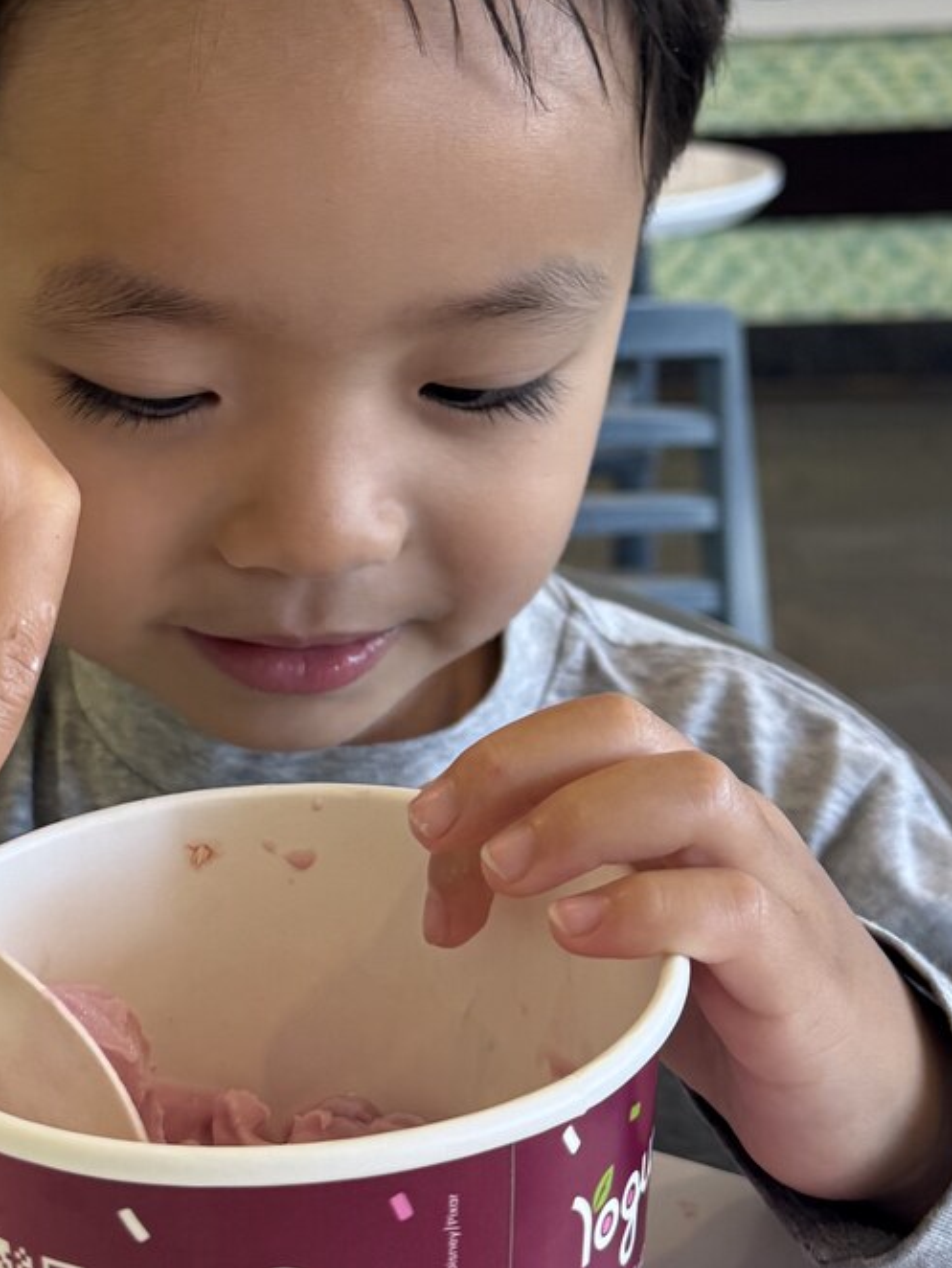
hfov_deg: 25.1
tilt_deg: -11.2
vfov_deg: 32.8
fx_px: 2125
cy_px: 379
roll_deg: +1.4
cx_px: 310
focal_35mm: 58
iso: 200
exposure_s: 1/120
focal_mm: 6.76
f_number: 1.78
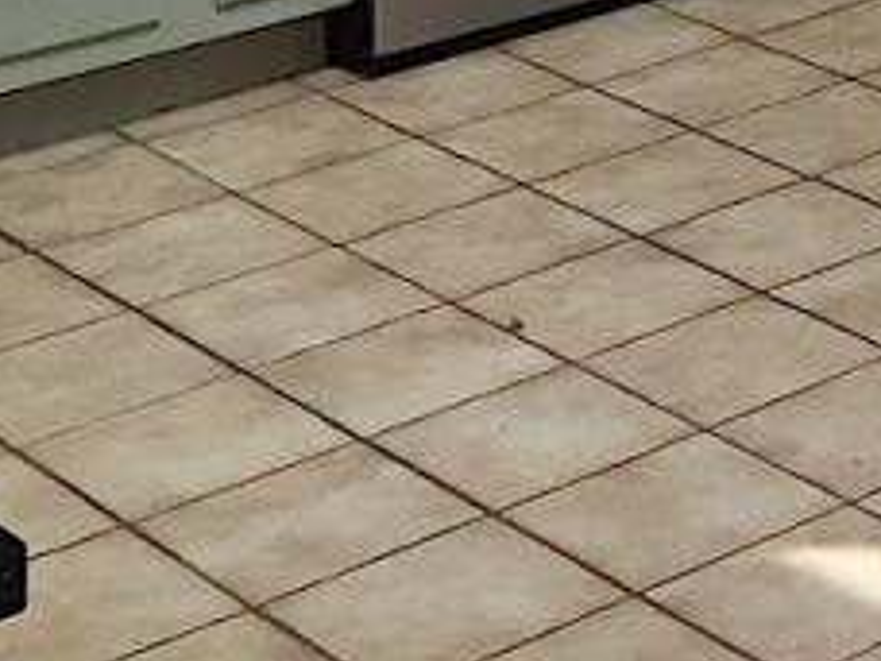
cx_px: 1538
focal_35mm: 130
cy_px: -819
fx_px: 3309
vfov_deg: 10.2
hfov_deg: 13.7
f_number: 2.2
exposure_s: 1/60
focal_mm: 4.15
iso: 32
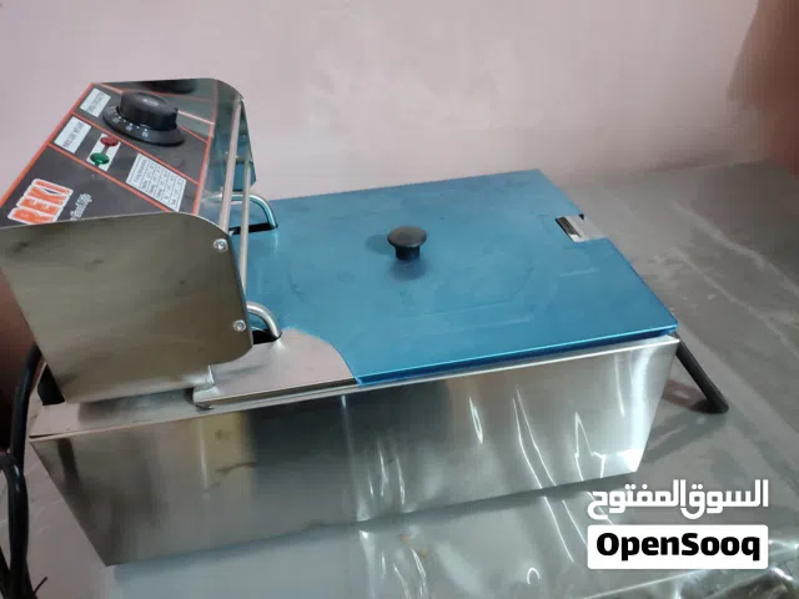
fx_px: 577
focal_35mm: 25
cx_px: 400
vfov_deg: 54.9
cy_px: 300
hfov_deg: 69.4
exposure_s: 1/20
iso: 774
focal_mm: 6.04
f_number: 1.9
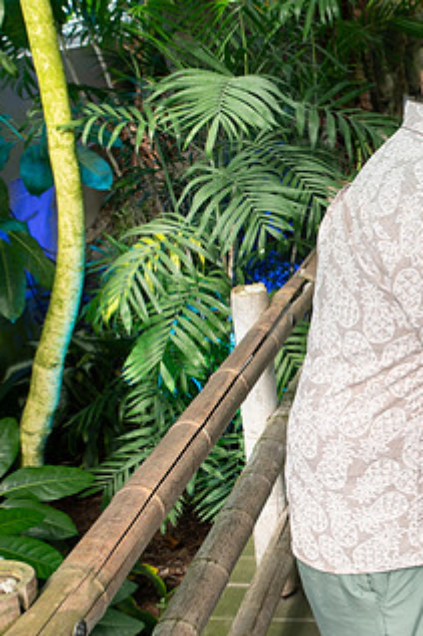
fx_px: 935
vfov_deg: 37.5
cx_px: 505
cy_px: 277
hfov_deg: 23.4
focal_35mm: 53
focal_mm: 29
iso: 800
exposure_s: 1/200
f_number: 4.5
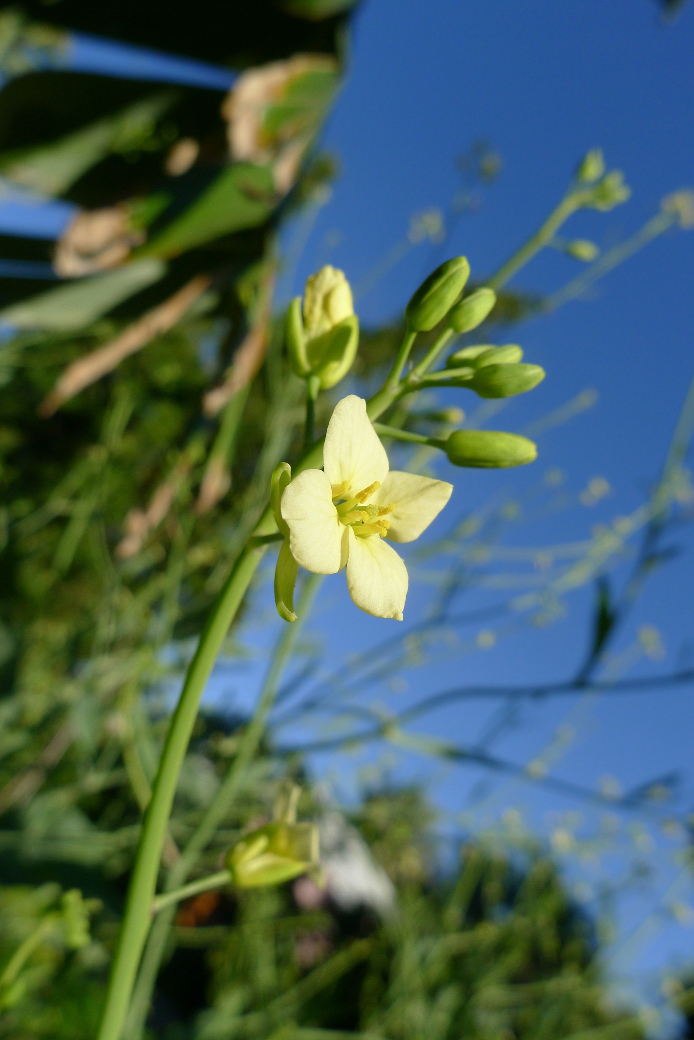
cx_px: 347
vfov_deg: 73.7
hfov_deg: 53.2
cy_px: 520
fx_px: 693
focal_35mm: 24
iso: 80
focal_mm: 5.1
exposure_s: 1/800
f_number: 4
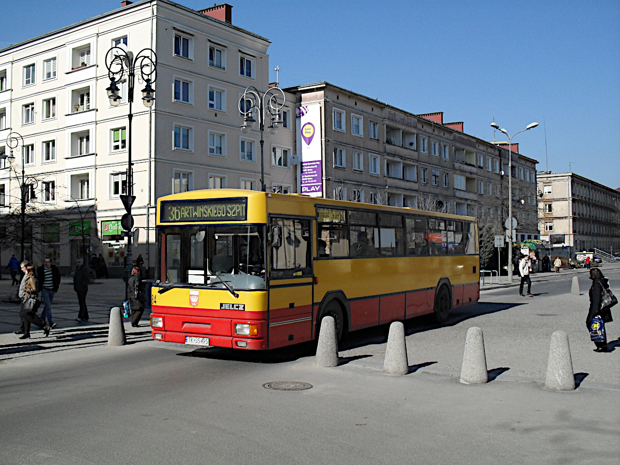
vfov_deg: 37.7
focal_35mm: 38
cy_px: 232
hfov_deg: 49.0
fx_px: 681
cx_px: 310
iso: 80
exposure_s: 1/250
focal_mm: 6.3
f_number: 8.3
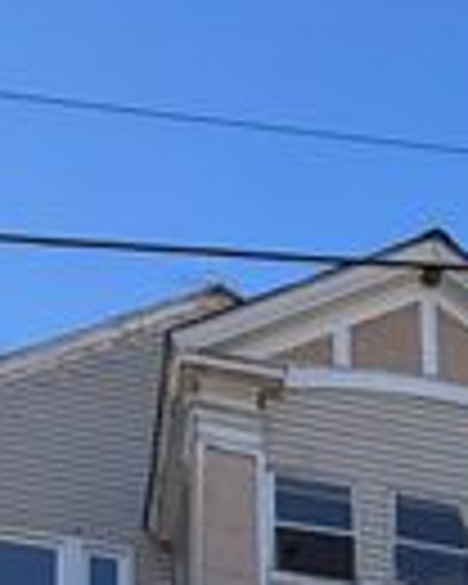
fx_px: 1212
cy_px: 1235
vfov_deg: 17.3
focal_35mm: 70
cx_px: 360
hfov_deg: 21.6
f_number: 2.2
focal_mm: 2.22
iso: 40
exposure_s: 1/545
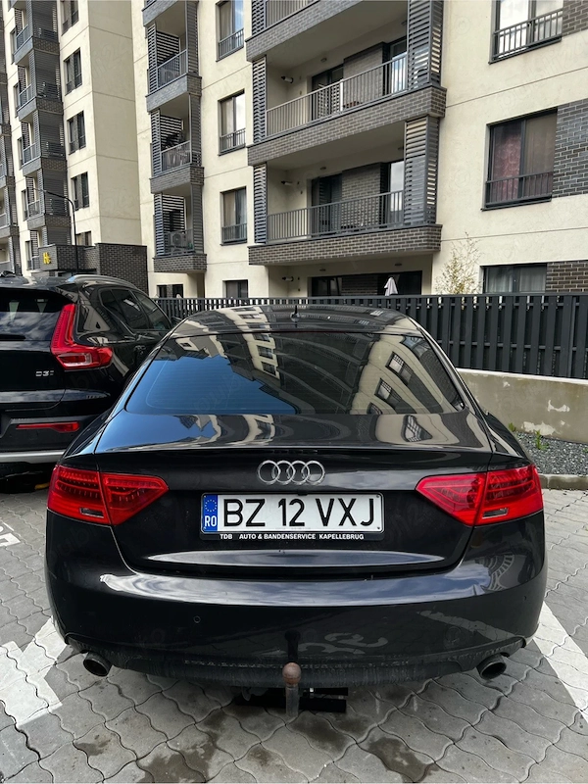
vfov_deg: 67.3
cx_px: 294
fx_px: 589
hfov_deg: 53.1
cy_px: 392
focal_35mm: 26
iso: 50
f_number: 1.5
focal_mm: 5.7
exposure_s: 1/495
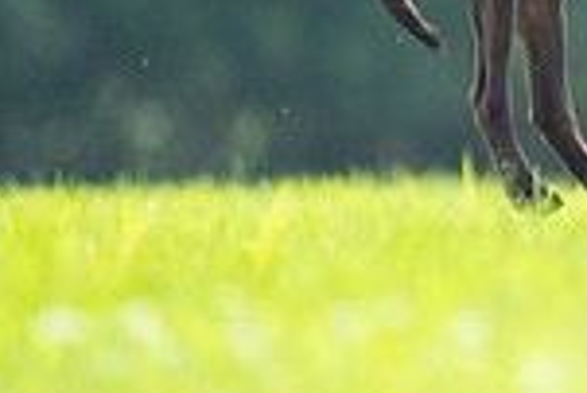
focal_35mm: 2305
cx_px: 777
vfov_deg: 0.6
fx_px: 37620
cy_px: -290
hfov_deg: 0.9
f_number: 6.3
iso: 4000
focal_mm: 600
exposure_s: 1/4000
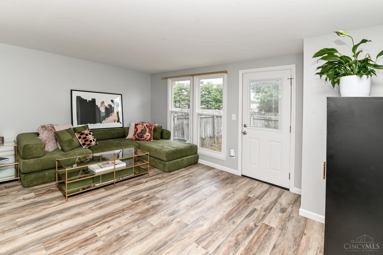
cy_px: 128
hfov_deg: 100.4
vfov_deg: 77.2
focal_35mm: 15
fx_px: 159
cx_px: 192
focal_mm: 15
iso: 250
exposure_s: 1/80
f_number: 8
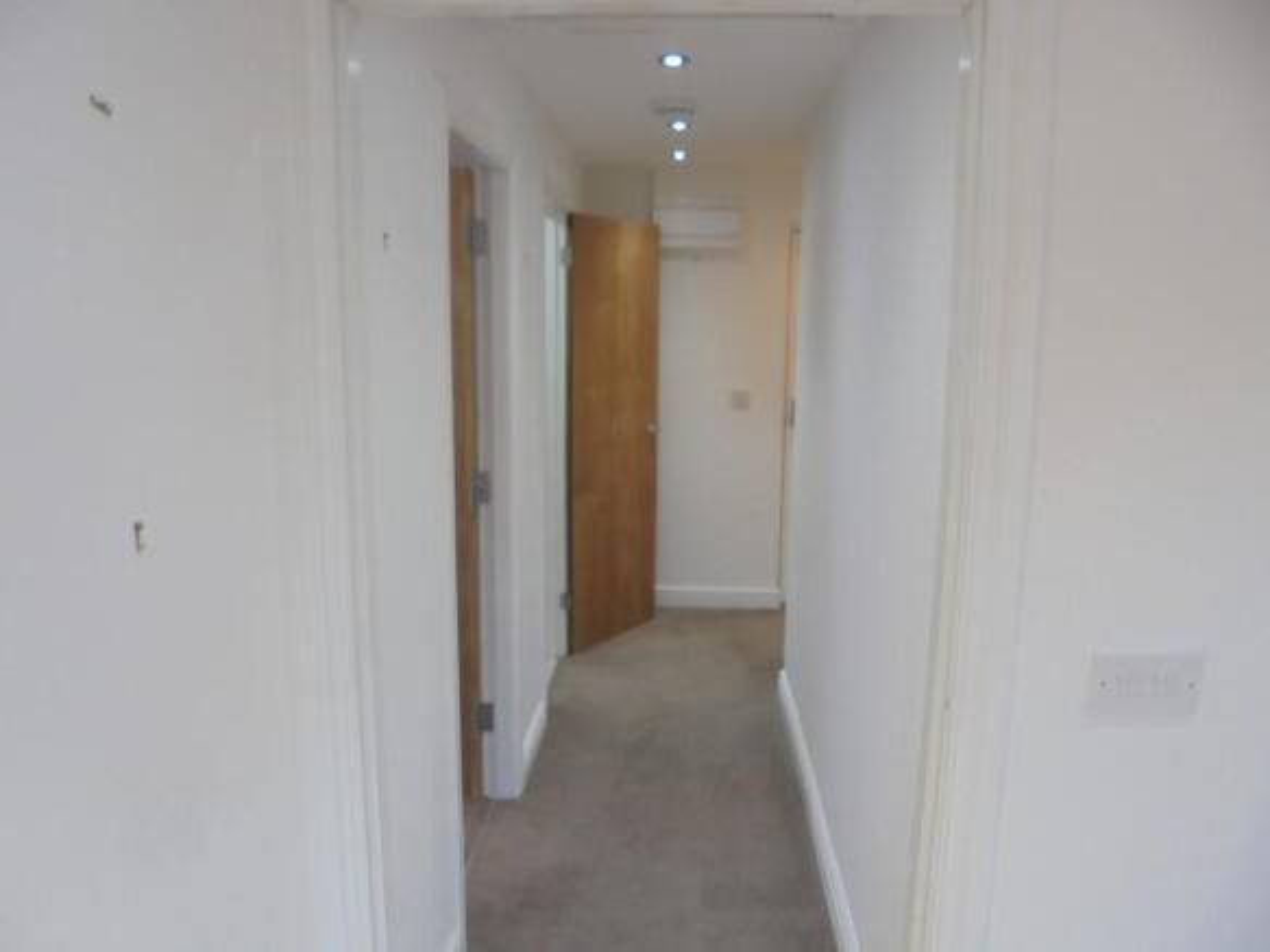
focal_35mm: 26
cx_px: 635
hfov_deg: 67.3
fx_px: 954
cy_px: 476
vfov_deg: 53.0
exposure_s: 1/30
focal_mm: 4.6
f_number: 3.5
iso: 100
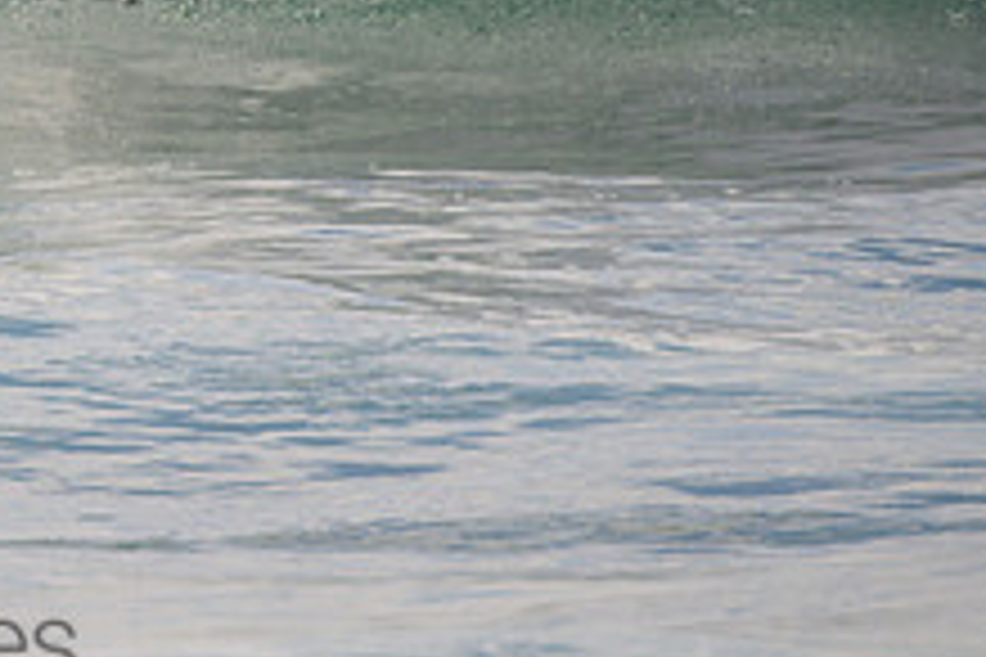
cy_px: -317
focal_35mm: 1456
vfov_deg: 0.9
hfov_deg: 1.4
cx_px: -714
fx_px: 39875
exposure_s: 1/2000
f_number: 5.6
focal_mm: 400
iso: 160
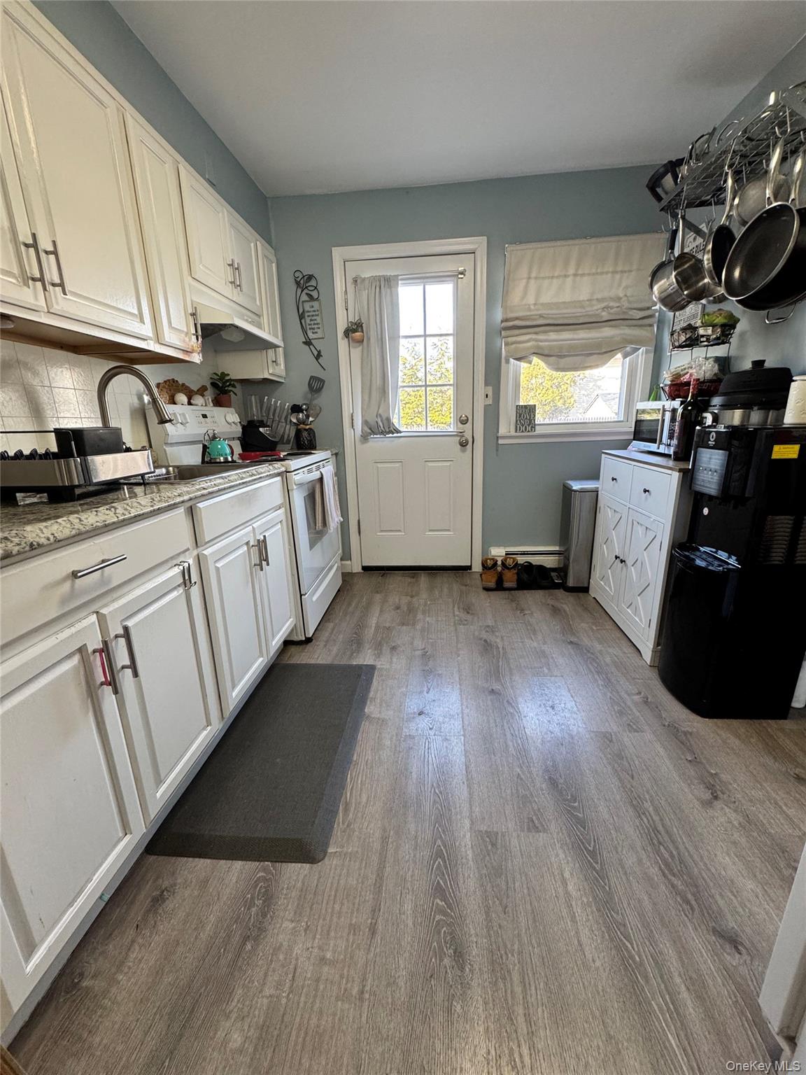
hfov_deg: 85.7
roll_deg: +2.5
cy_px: 538
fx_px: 435
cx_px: 403
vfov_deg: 102.1
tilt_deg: -14.6
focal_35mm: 14
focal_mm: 2.22
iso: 250
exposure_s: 1/99
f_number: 2.2
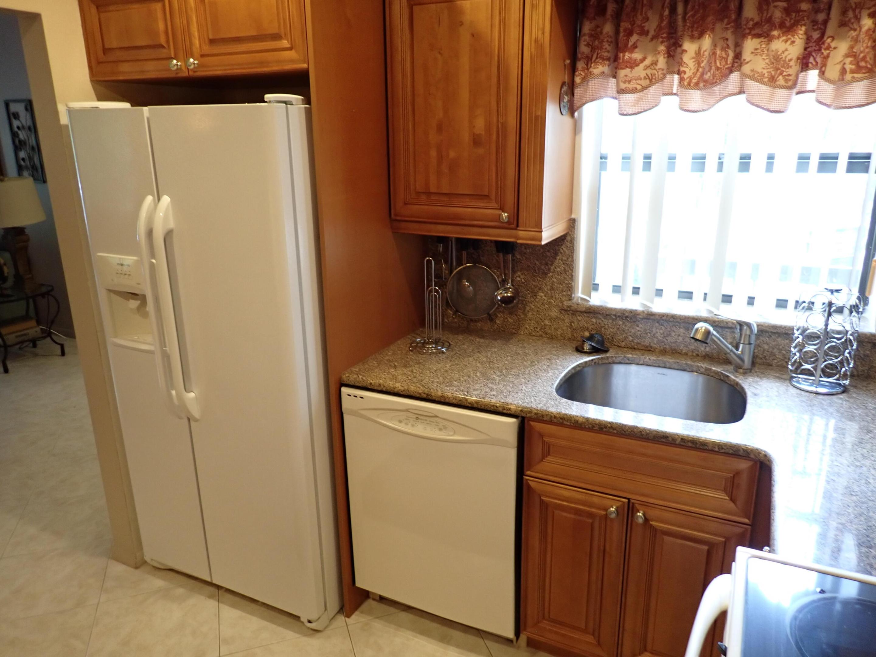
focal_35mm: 25
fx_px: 633
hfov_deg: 69.4
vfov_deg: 54.9
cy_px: 328
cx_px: 438
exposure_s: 1/30
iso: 250
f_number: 2
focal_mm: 4.5
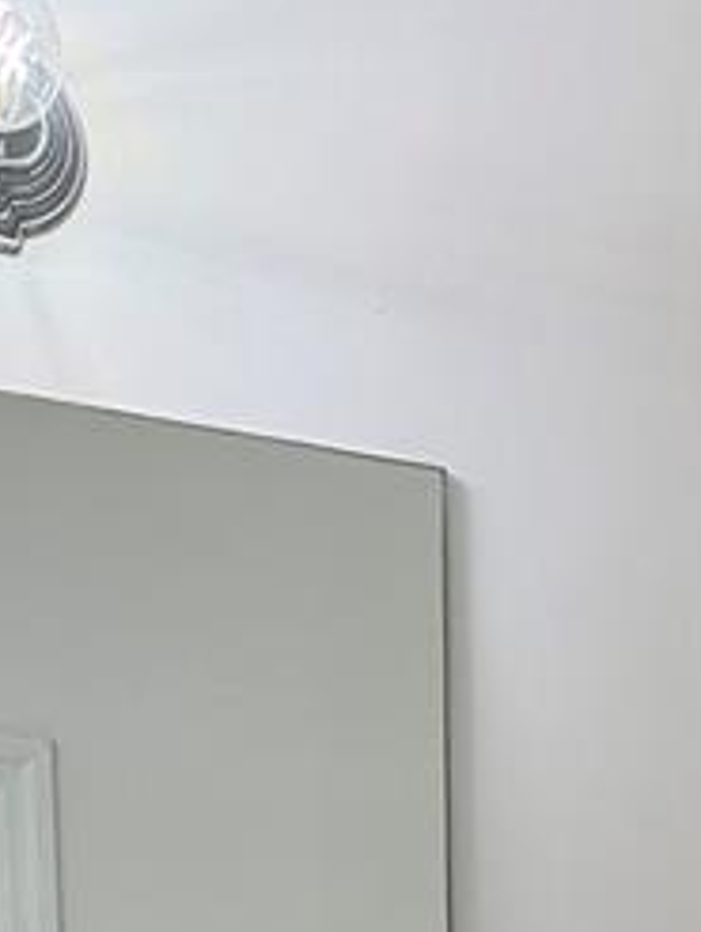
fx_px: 3154
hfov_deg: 12.4
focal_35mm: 117
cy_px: 2133
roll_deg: -1.1
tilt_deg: -8.7
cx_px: 856
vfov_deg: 13.2
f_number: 1.78
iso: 160
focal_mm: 6.76
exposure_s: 1/120
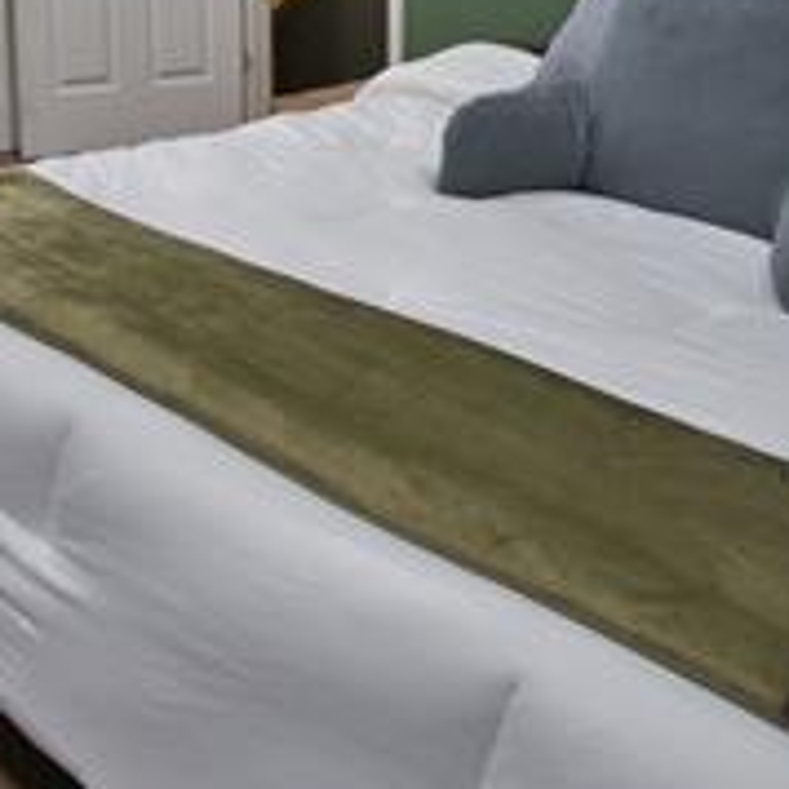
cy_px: 31
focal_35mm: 55
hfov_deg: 30.9
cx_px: 496
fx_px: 1418
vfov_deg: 29.4
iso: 1600
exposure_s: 1/160
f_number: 2.8
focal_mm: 18
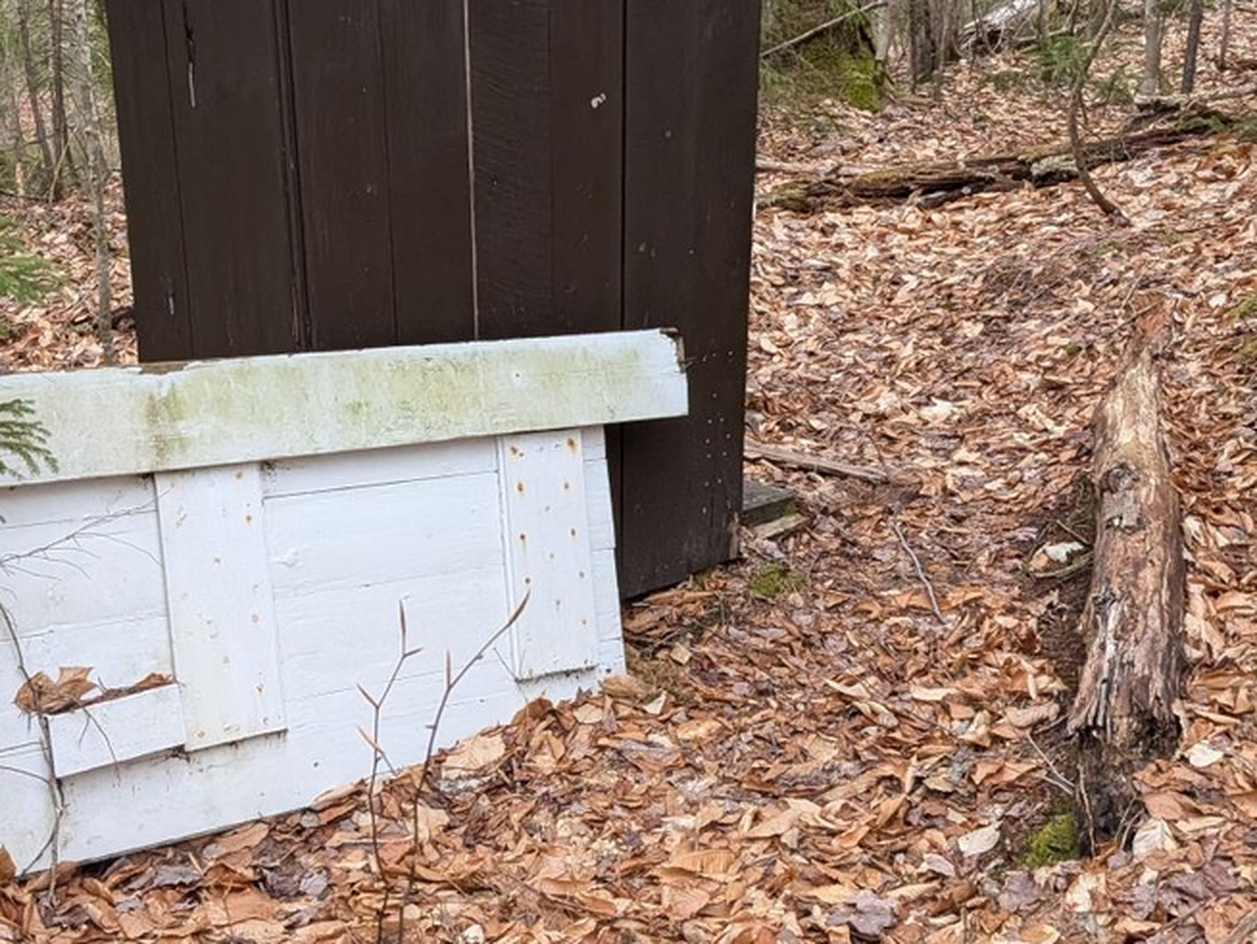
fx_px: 1453
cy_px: 292
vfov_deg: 35.5
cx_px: 540
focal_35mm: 40
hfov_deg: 46.7
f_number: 1.7
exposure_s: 1/1873
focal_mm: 4.53
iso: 1050
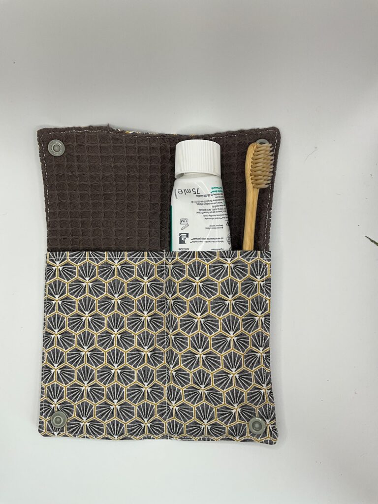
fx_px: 422
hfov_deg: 48.2
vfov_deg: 61.7
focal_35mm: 29
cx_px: 189
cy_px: 252
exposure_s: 1/262
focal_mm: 3
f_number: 1.8
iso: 25
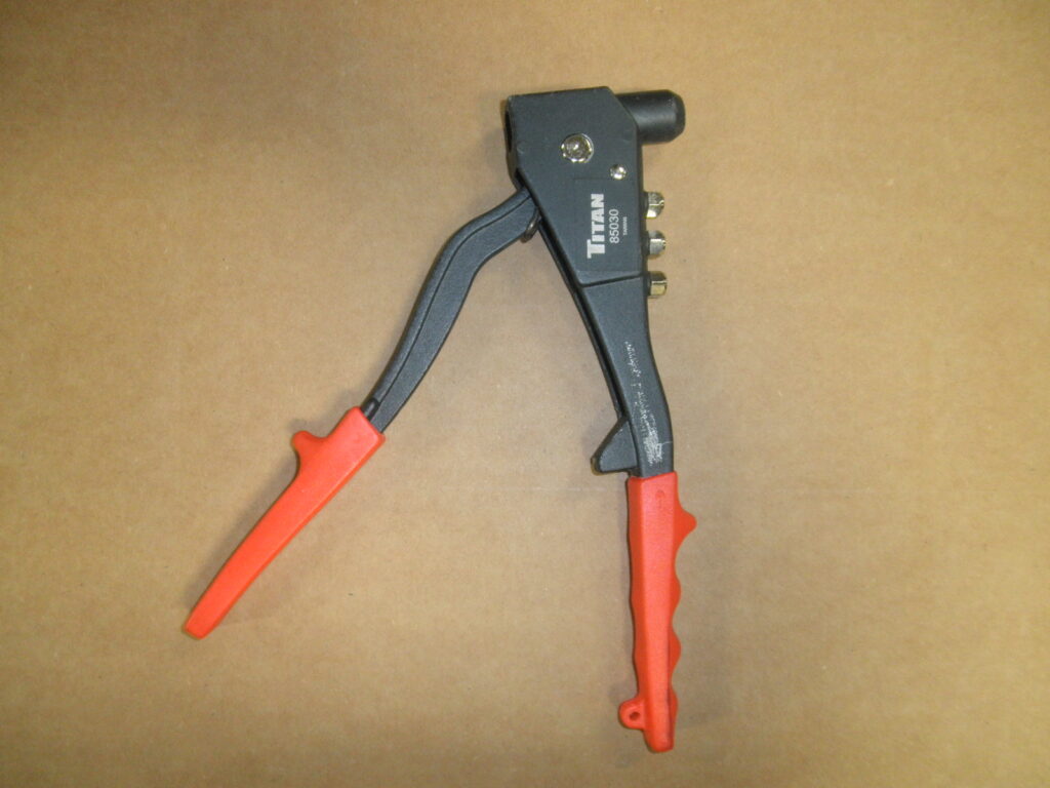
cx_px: 525
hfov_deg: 63.4
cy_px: 394
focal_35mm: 28
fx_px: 849
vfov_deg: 49.7
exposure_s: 1/30
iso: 200
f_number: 3
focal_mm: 5
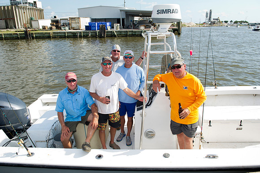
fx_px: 188
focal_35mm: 26
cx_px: 130
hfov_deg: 69.4
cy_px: 86
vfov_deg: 49.5
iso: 125
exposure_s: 1/250
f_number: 8
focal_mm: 26
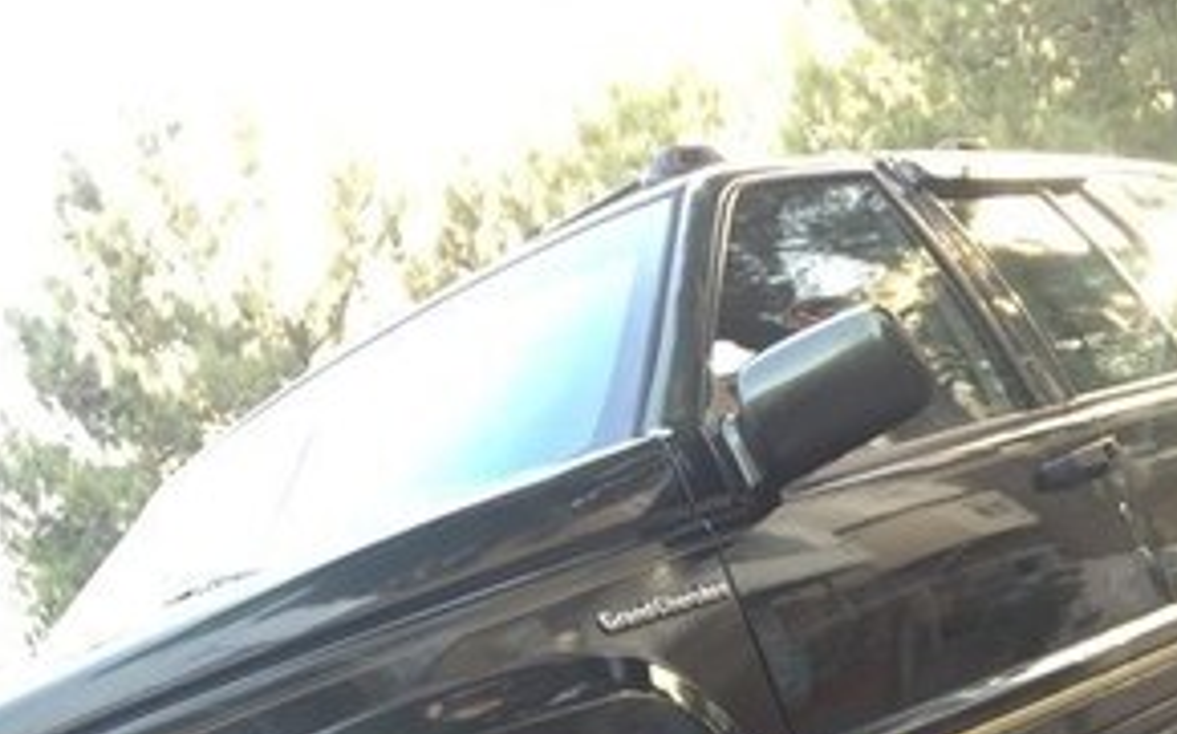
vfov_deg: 17.9
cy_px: 825
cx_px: 483
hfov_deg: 29.3
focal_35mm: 70
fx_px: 2245
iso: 32
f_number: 2.2
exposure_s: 1/50
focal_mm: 4.15
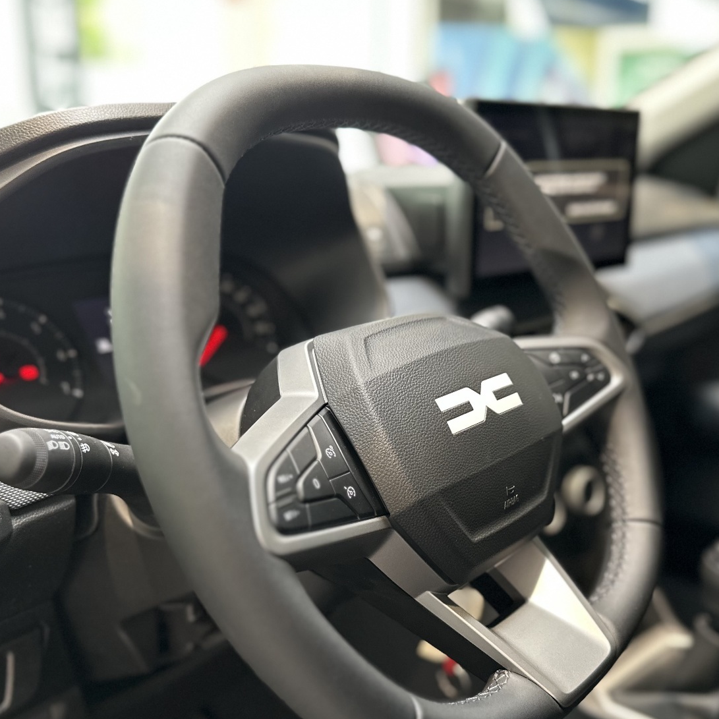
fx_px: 822
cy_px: 424
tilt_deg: -17.3
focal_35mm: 35
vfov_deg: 47.0
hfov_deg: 47.2
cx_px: 383
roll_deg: -0.9
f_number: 1.78
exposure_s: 1/60
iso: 250
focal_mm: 6.86
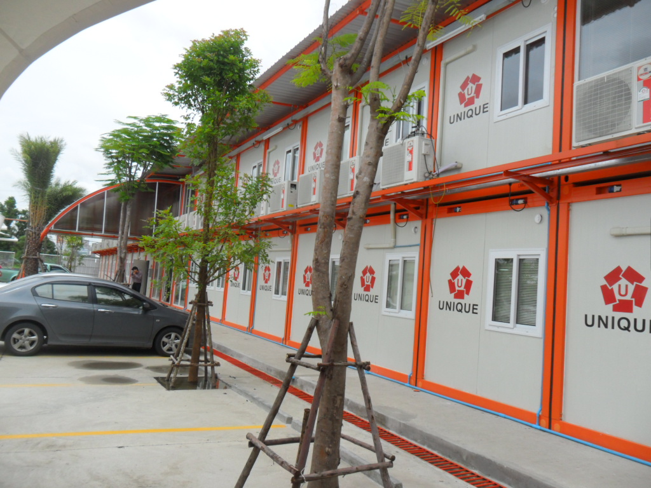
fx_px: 508
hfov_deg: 65.3
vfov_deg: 51.4
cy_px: 244
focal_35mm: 27
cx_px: 326
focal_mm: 4.9
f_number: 3.5
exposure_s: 1/750
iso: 100
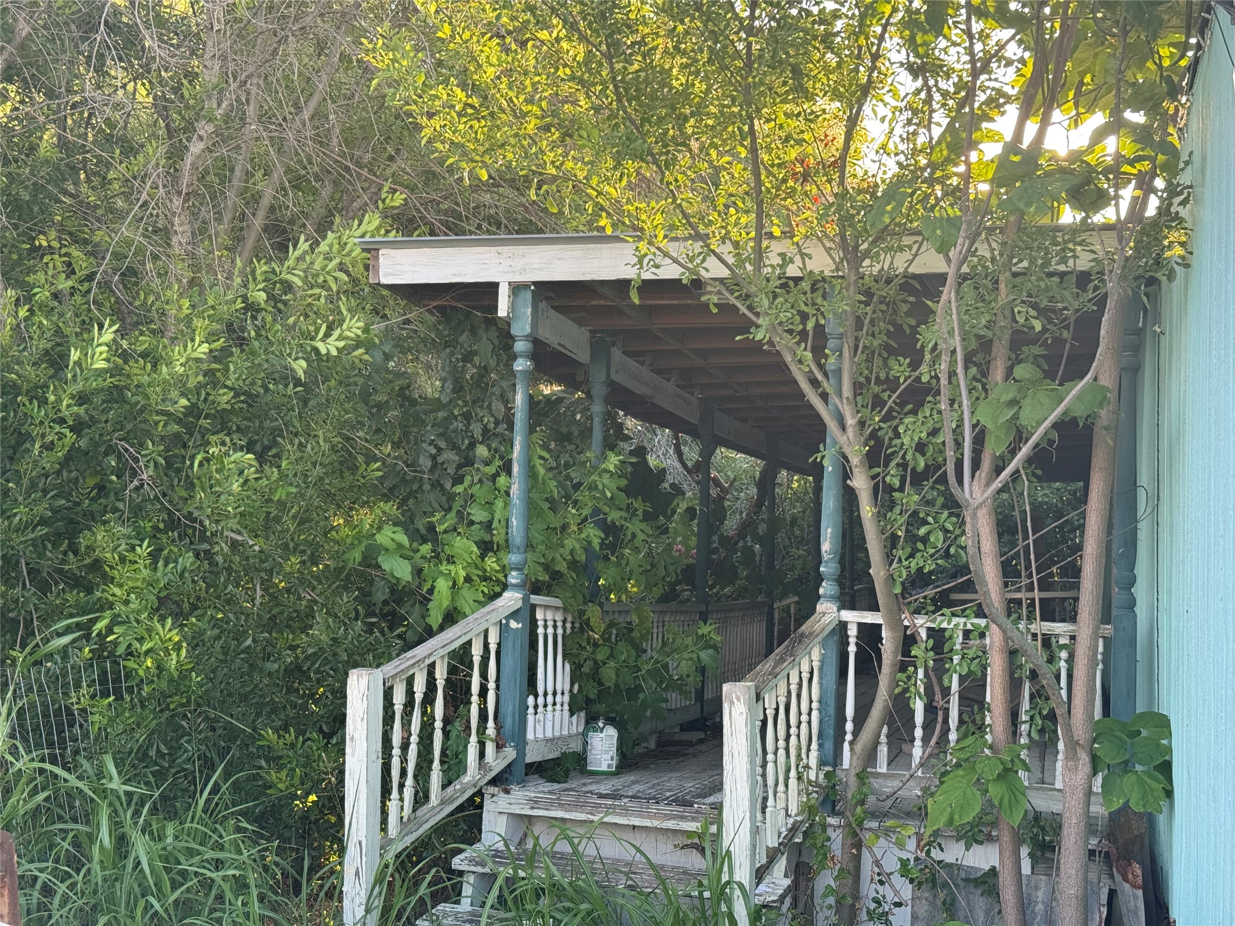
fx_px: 1713
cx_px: 618
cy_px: 463
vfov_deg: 30.3
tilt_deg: +2.1
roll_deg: -1.2
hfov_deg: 39.7
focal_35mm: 48
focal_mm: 6.76
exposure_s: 1/345
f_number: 1.78
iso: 64
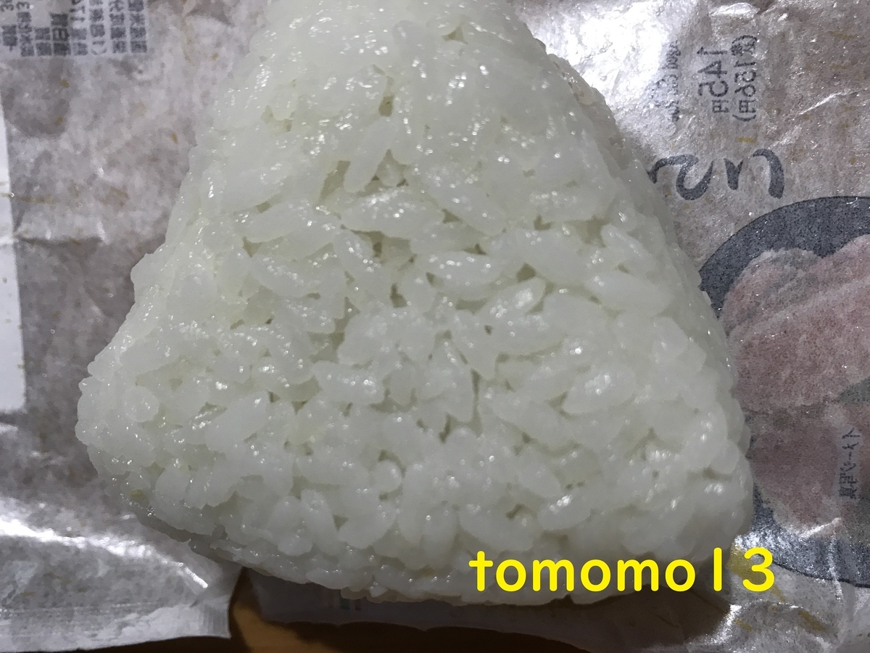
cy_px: 326
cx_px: 435
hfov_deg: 63.4
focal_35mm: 28
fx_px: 704
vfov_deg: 49.7
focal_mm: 3.99
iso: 32
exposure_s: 1/33
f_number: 1.8
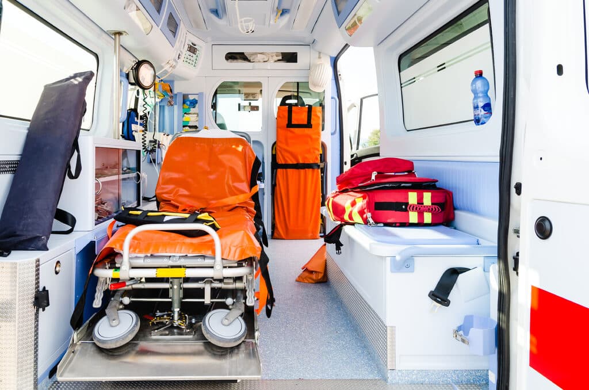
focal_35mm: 26
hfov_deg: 70.6
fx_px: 416
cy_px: 195
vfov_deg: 50.2
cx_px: 294
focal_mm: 17
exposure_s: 1/125
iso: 100
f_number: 5.6
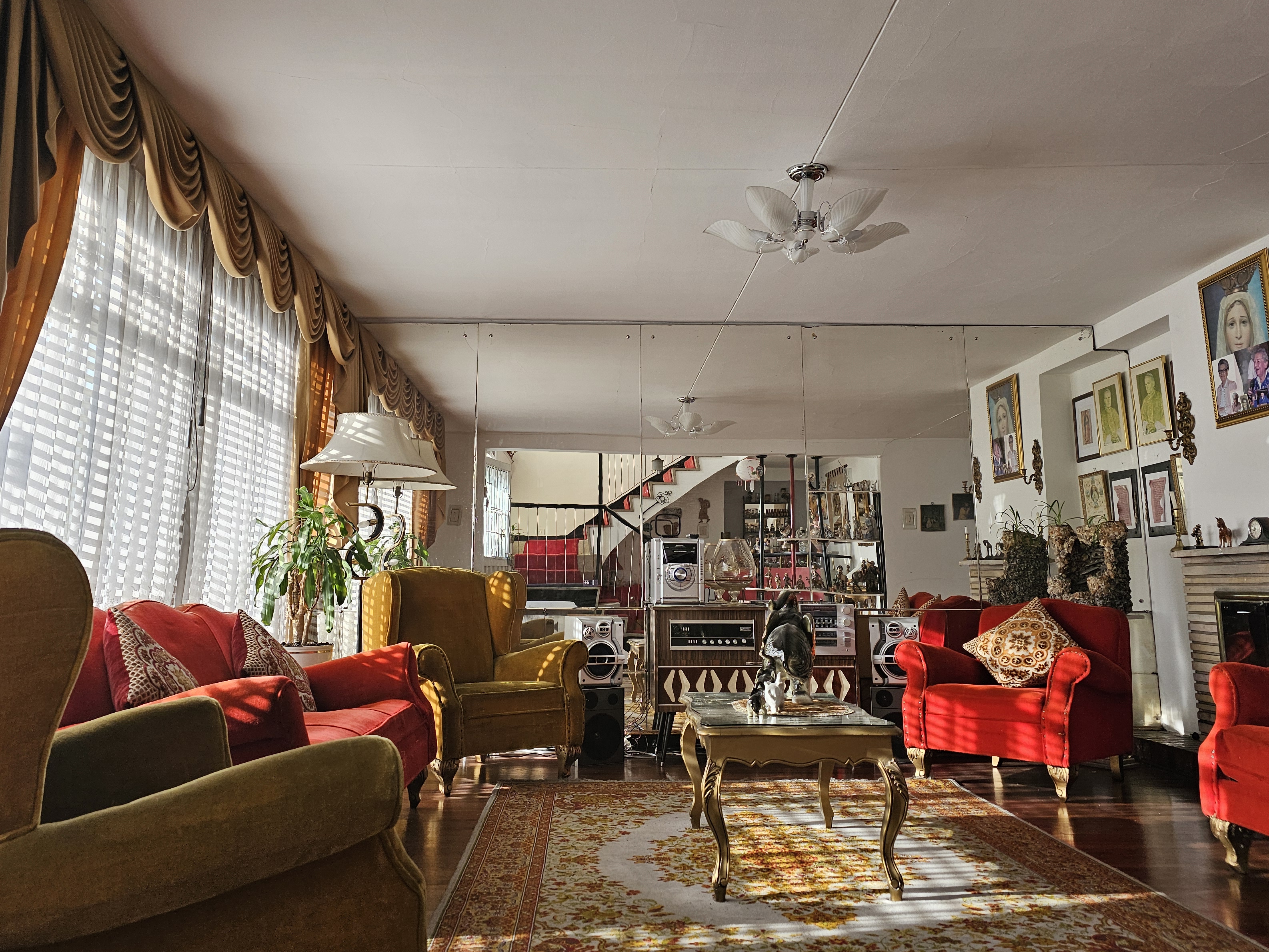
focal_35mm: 29
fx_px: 1063
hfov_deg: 61.6
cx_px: 614
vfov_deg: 48.0
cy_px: 384
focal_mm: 6.3
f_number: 1.7
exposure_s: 1/180
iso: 80
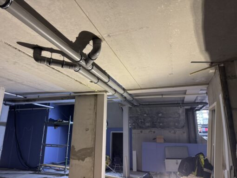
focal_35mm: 24
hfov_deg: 71.6
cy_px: 89
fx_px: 164
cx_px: 118
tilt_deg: +14.3
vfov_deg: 56.8
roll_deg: -0.3
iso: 400
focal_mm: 6.76
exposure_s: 1/50
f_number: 1.78
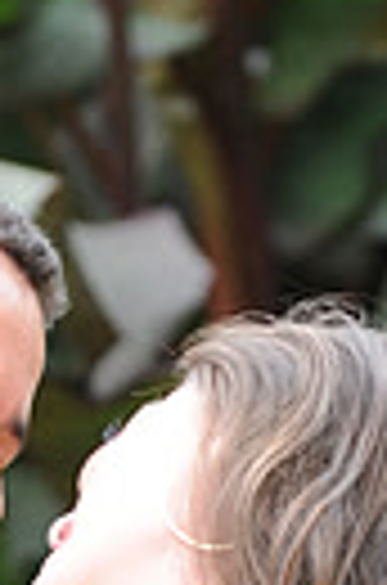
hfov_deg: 1.5
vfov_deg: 2.3
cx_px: -86
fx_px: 14508
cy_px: 878
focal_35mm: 895
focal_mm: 200
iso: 500
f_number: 5.6
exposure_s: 1/125
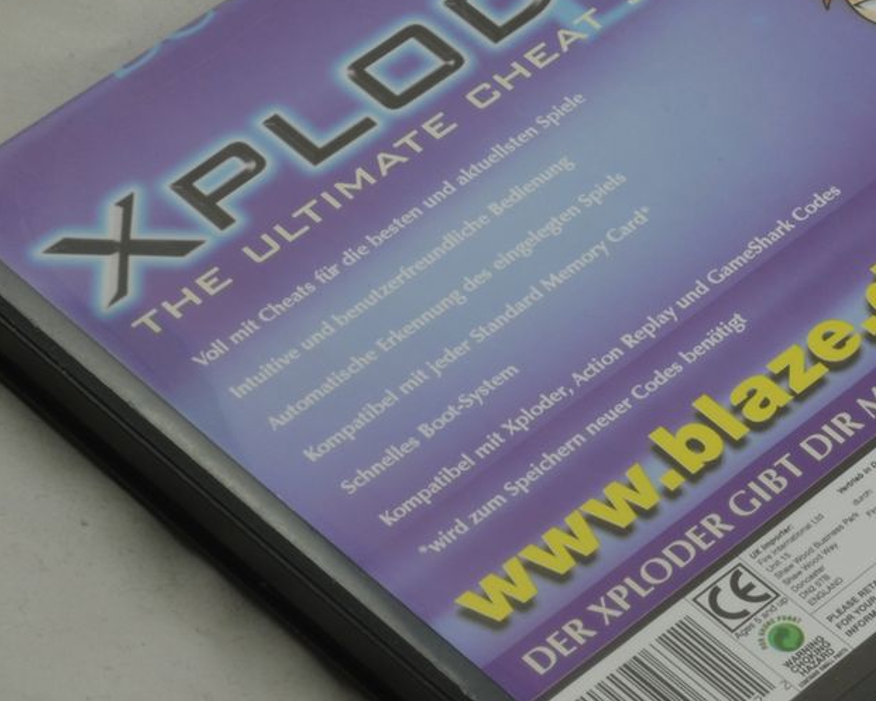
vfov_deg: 9.5
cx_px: 837
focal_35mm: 163
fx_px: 4227
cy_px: 257
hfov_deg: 11.7
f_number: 20
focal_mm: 40
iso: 100
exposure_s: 1/3
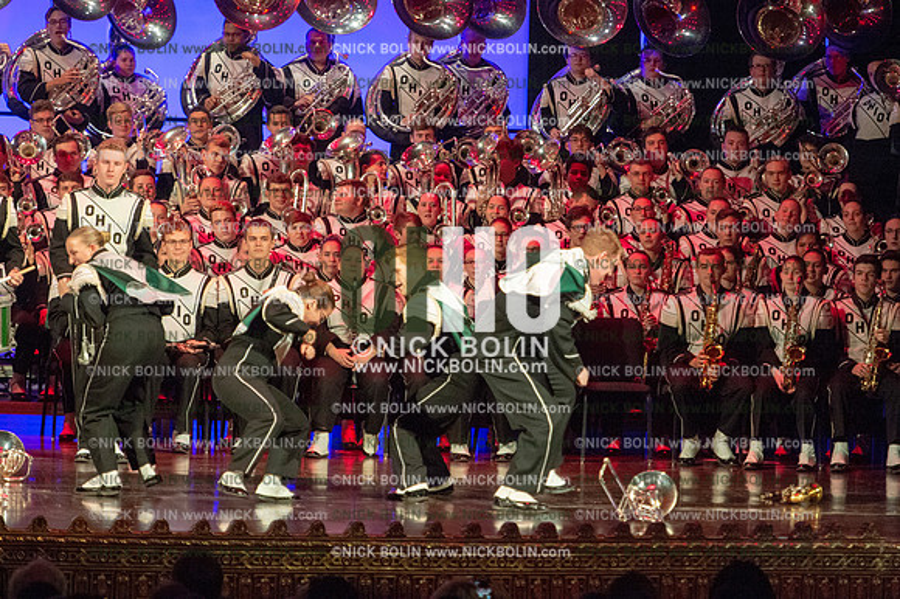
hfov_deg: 9.4
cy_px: 300
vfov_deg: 6.2
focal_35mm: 220
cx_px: 450
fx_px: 5497
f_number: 5.6
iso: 8000
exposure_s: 1/320
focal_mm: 220
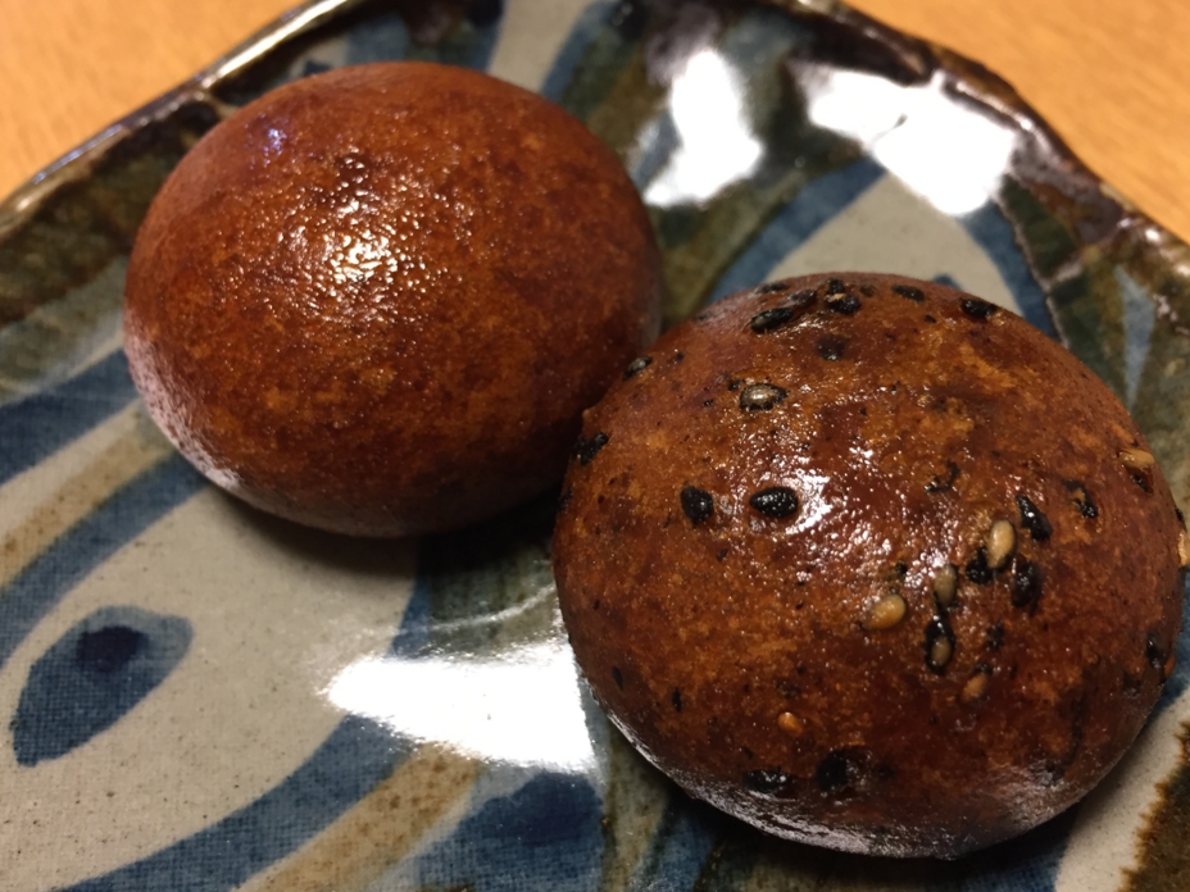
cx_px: 635
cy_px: 434
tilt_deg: -53.5
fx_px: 1100
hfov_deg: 56.8
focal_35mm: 32
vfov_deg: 44.2
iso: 125
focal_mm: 4.15
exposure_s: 1/30
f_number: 2.2
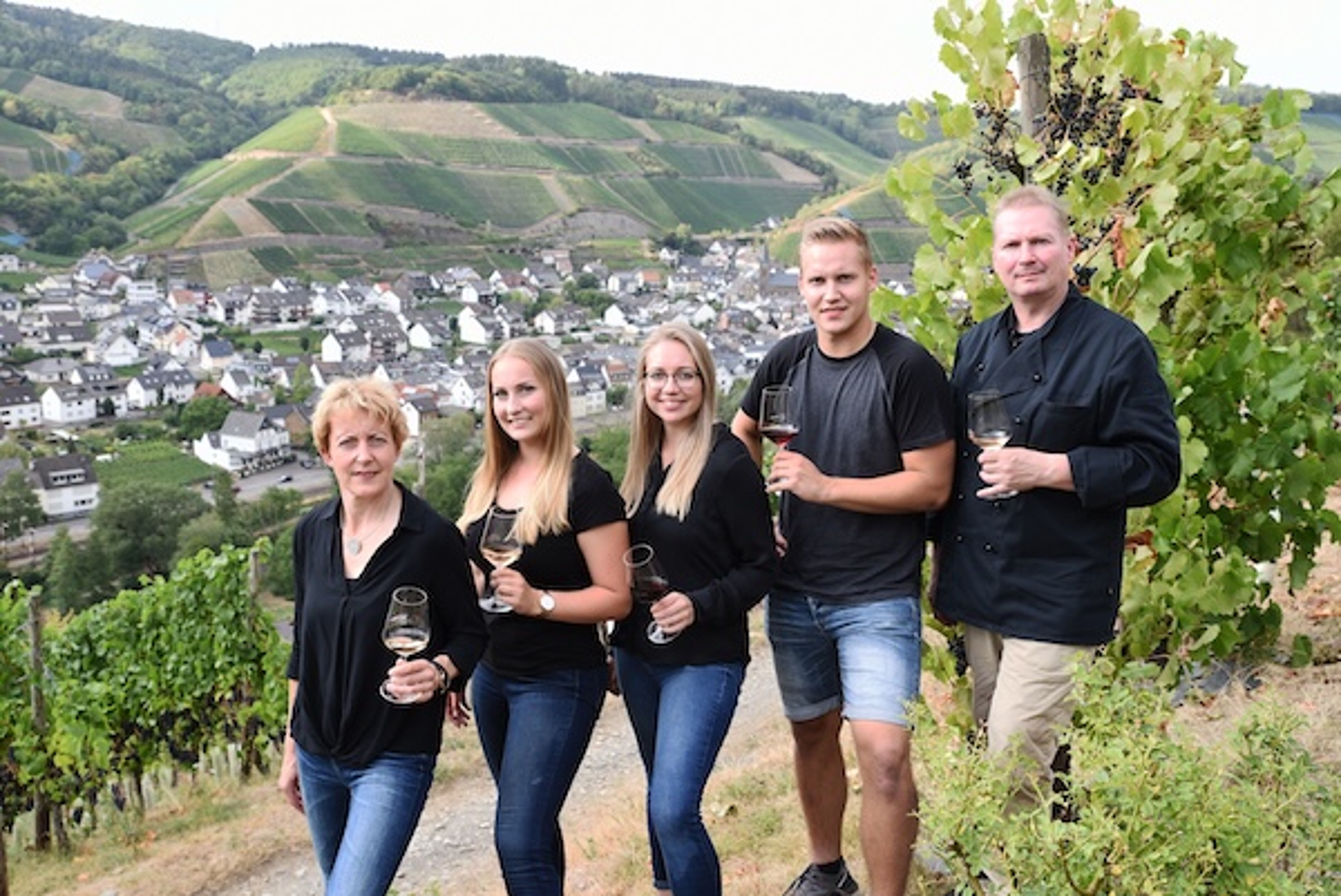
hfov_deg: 54.4
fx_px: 1305
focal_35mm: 35
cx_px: 670
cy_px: 448
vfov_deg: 37.9
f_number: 8
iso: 400
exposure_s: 1/180
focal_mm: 35
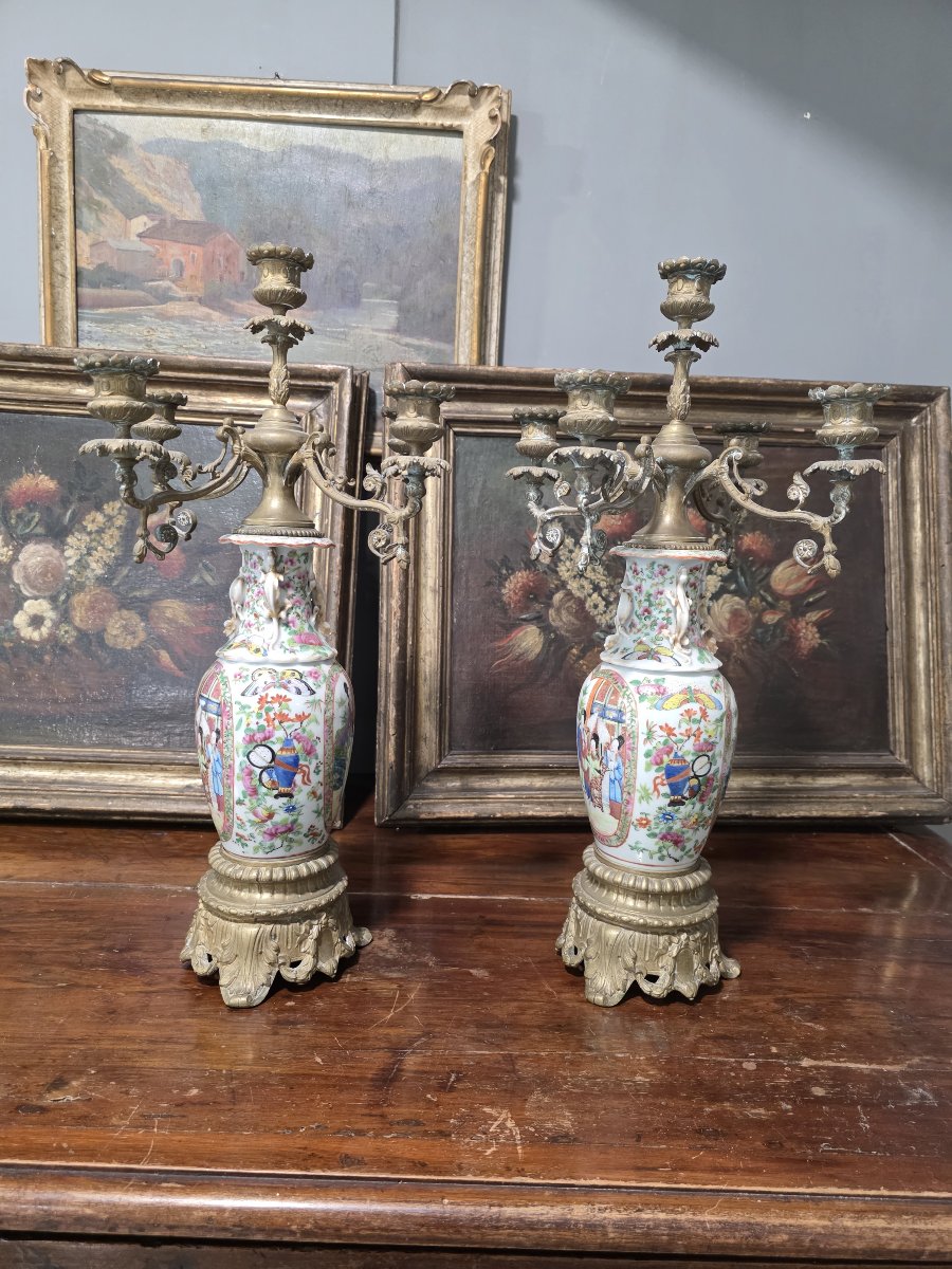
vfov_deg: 73.9
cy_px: 634
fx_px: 843
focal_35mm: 23
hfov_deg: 58.9
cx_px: 476
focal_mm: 6.3
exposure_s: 1/120
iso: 640
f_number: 1.7
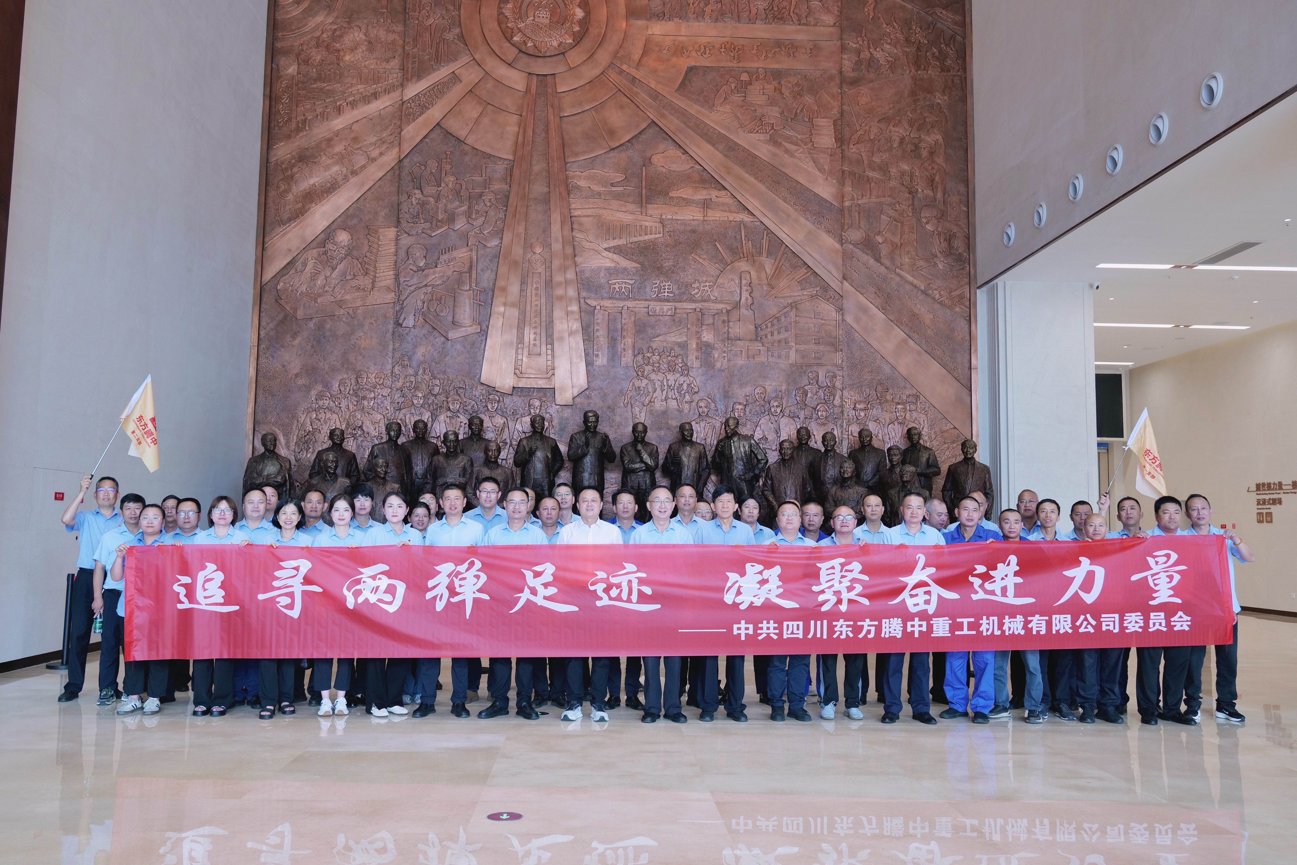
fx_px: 1045
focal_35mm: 29
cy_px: 432
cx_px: 648
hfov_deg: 63.7
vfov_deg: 45.0
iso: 1600
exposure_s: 1/200
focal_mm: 29
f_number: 5
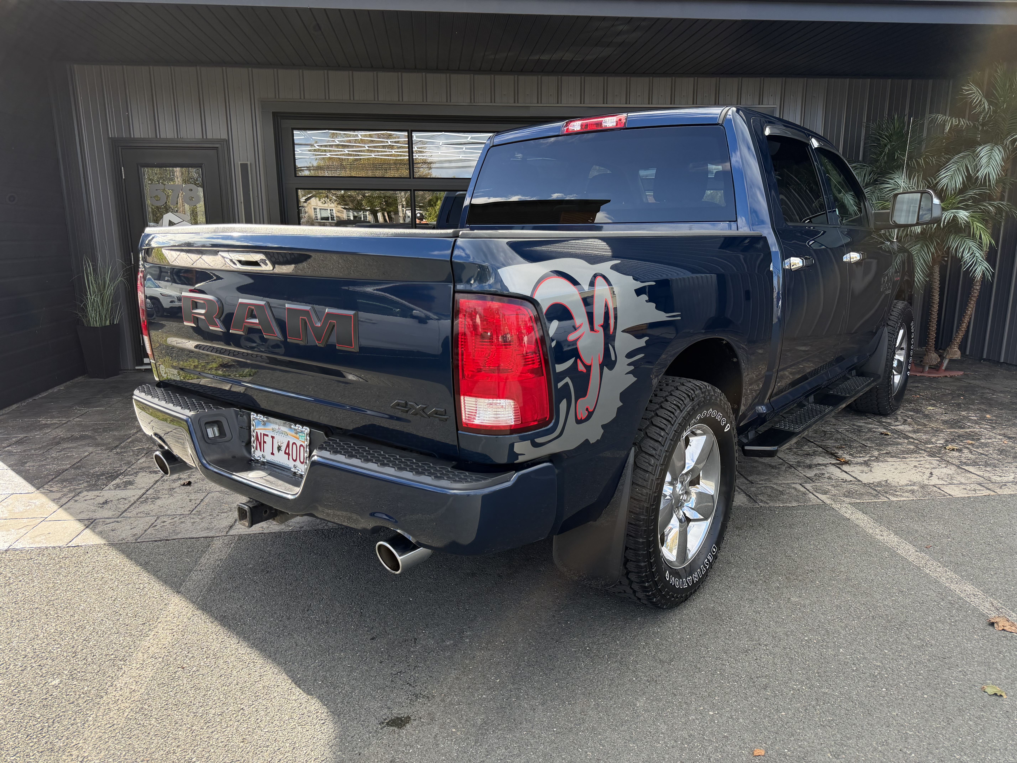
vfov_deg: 56.8
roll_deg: +0.3
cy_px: 382
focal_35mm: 24
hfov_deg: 71.6
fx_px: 705
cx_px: 508
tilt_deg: -12.1
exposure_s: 1/1211
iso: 100
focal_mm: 6.76
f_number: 1.78
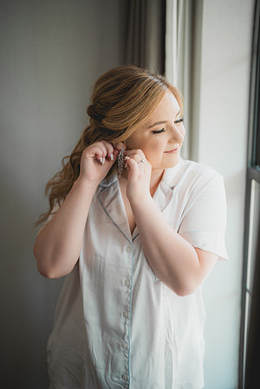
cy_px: 194
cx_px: 130
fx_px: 542
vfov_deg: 39.6
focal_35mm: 50
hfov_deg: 27.0
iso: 400
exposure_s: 1/800
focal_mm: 50
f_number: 1.2
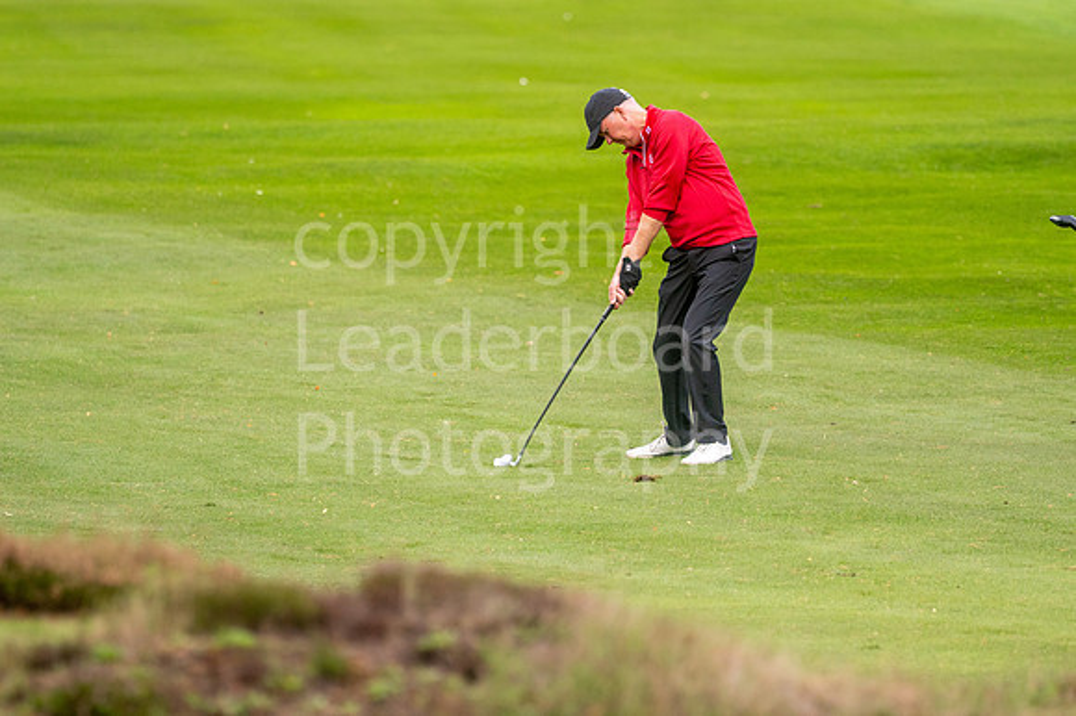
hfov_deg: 4.6
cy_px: 358
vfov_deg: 3.1
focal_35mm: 450
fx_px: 13442
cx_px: 538
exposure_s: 1/1000
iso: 400
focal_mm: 300
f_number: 4.5
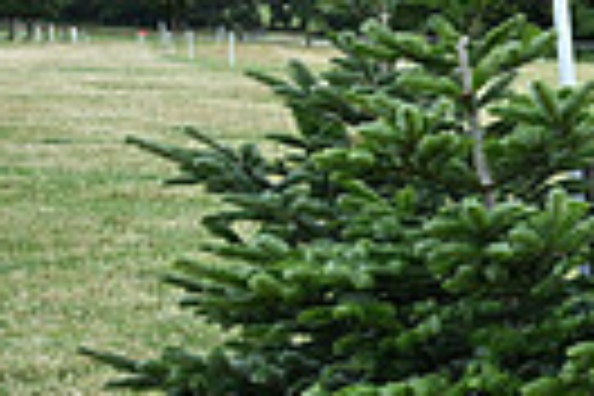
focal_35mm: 134
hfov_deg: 12.8
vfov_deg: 10.2
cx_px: 1278
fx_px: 2214
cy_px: 259
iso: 800
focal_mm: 30.5
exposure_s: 1/800
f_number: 5
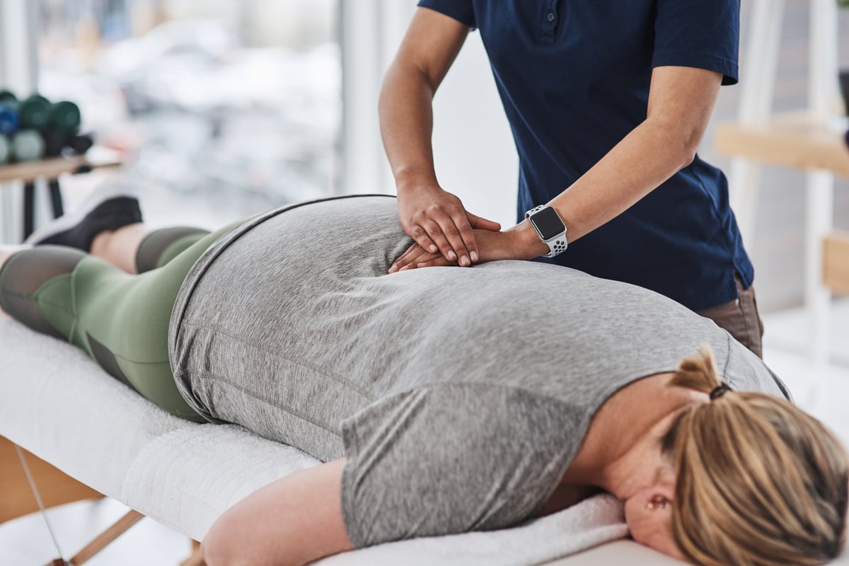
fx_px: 2004
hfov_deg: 23.9
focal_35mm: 85
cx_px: 424
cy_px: 283
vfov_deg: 16.1
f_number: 2.8
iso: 125
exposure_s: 1/160
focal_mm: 85
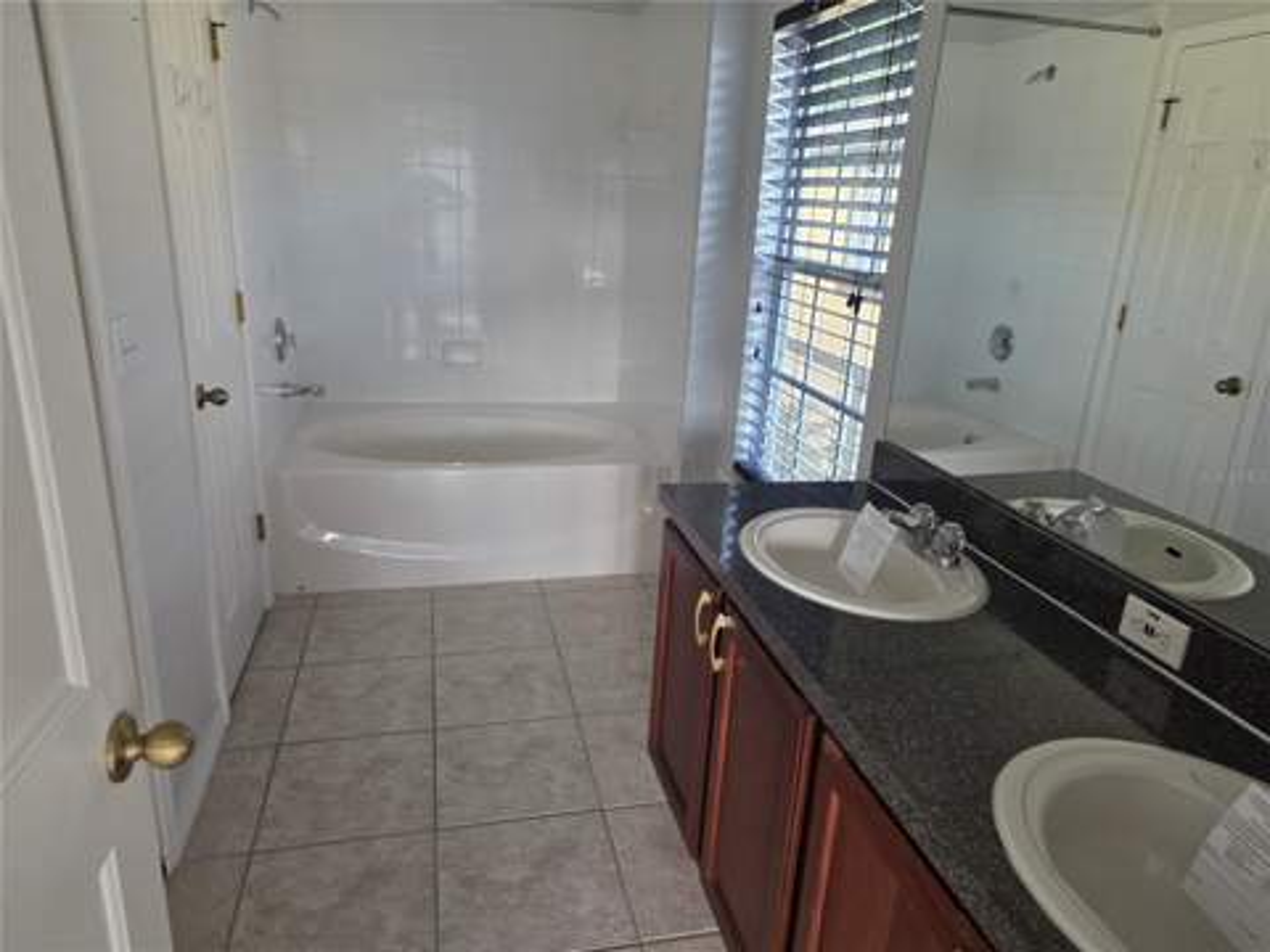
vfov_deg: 58.9
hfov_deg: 73.9
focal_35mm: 23
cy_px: 476
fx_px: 844
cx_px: 635
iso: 250
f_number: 1.7
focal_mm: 6.3
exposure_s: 1/120
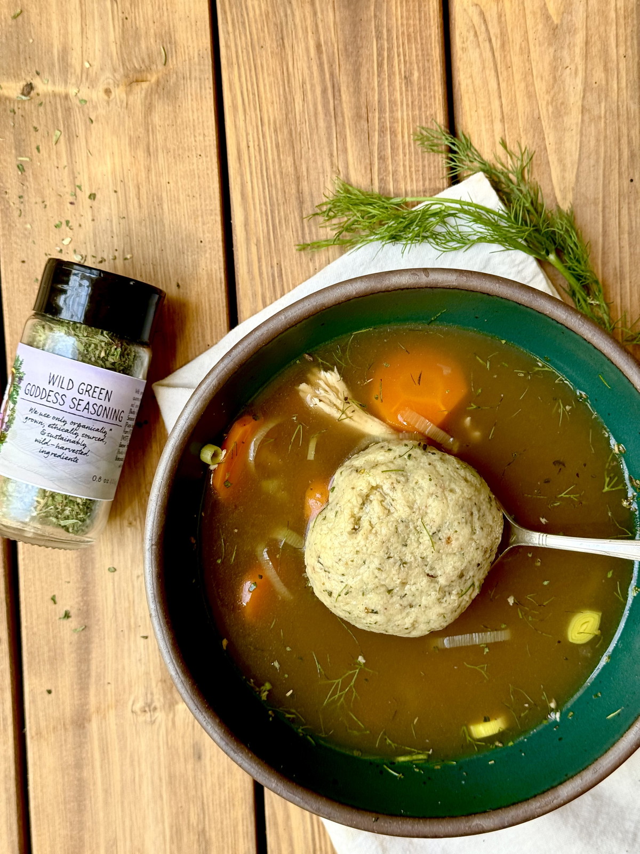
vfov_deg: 39.7
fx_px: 1183
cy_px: 427
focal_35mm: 48
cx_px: 320
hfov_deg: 30.3
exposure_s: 1/122
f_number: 1.78
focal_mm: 6.86
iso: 64
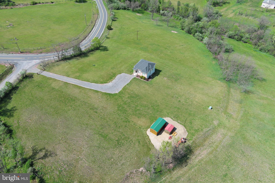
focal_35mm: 29
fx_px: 221
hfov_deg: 63.7
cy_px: 92
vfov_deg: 45.0
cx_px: 138
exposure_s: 1/787
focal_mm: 10.57
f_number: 2.8
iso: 100
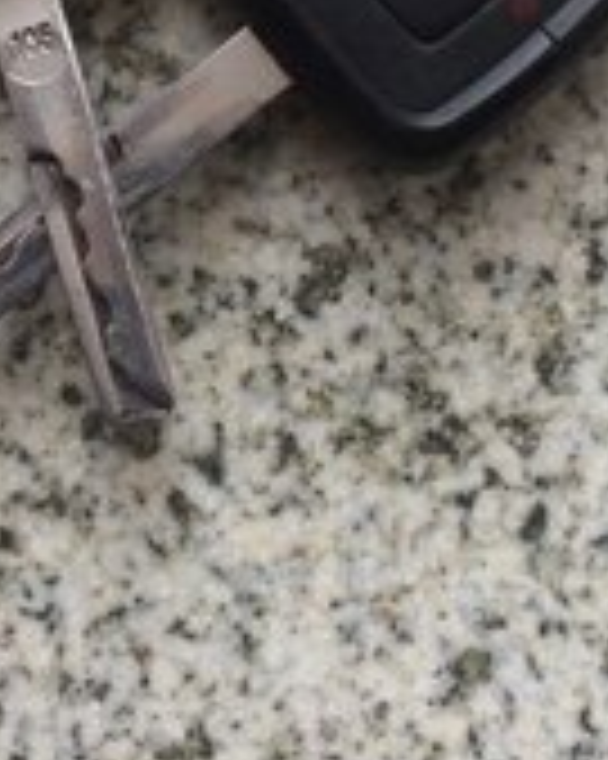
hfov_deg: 18.4
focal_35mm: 83
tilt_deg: -85.1
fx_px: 1869
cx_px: 225
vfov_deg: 21.8
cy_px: -85
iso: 40
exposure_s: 1/100
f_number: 2.2
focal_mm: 4.15
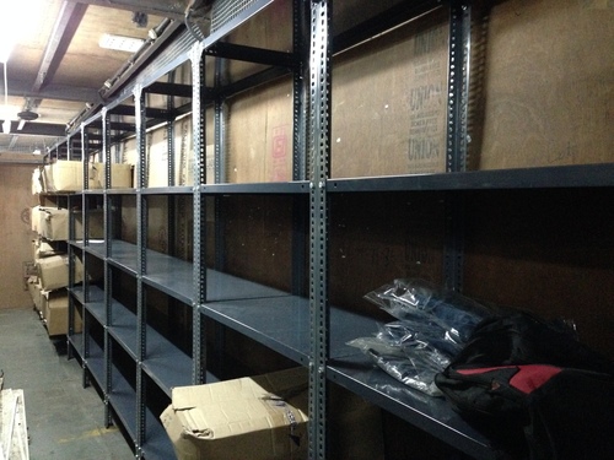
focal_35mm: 33
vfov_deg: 42.9
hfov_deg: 55.4
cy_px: 230
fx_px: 585
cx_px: 307
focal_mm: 4.12
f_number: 2.4
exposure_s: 1/15
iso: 800
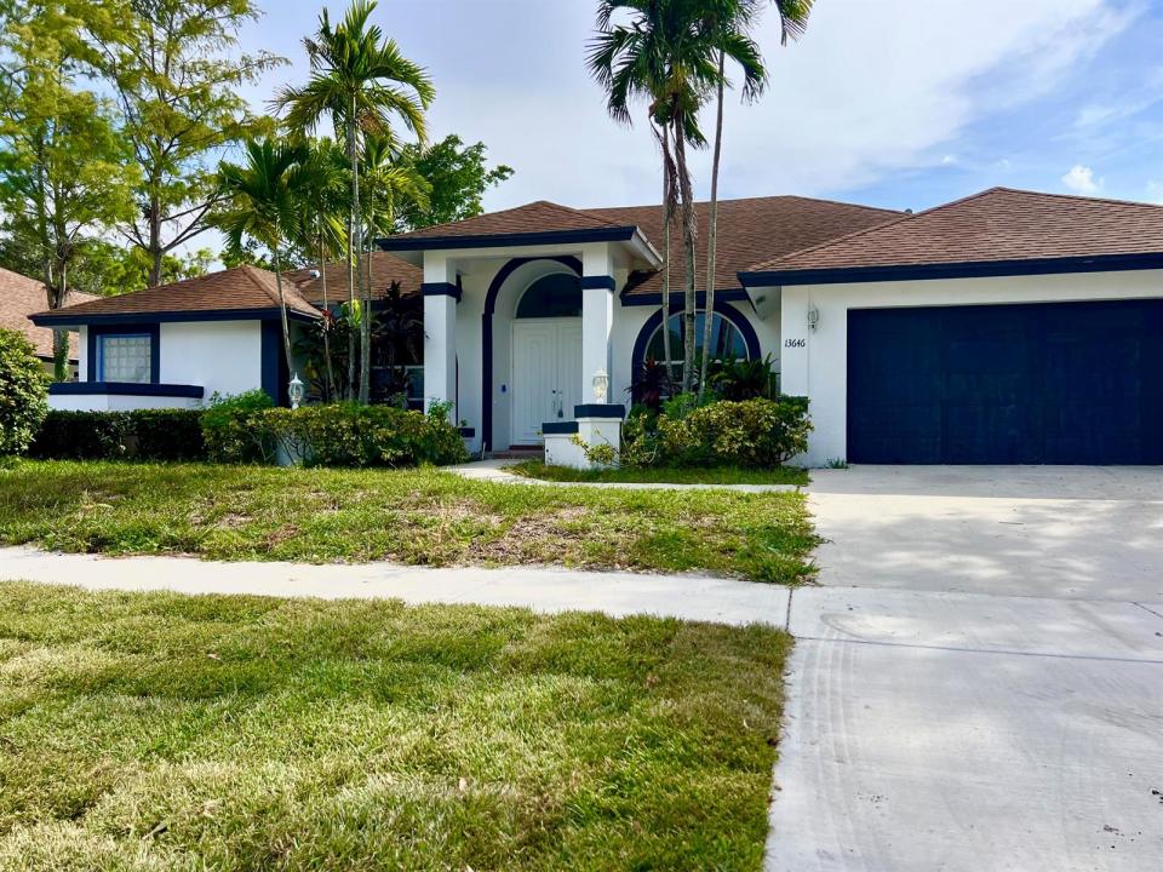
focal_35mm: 26
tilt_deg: -0.8
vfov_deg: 53.1
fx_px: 874
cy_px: 436
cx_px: 582
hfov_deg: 67.3
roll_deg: -0.6
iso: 50
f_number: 1.5
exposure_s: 1/3257
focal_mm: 5.7
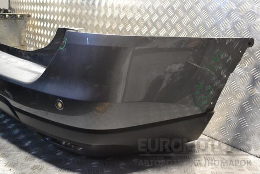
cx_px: 130
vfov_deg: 40.0
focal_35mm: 33
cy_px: 87
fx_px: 238
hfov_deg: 57.2
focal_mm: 22
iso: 3200
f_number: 6.3
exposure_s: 1/160
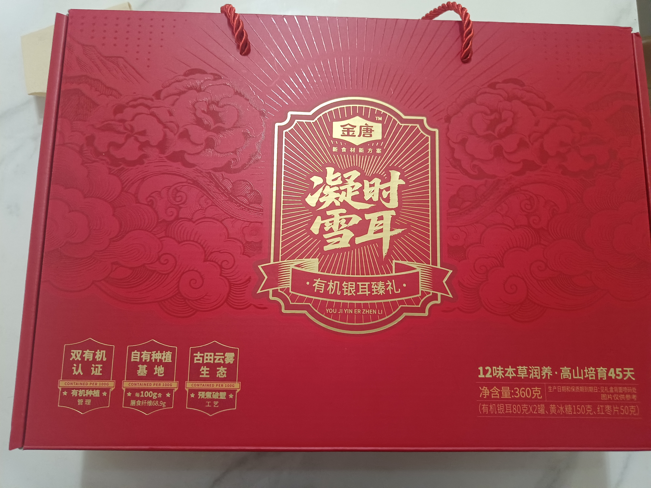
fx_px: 433
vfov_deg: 58.9
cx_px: 326
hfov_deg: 73.9
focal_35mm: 23
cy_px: 244
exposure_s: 1/20
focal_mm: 5.59
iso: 3721
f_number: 1.88
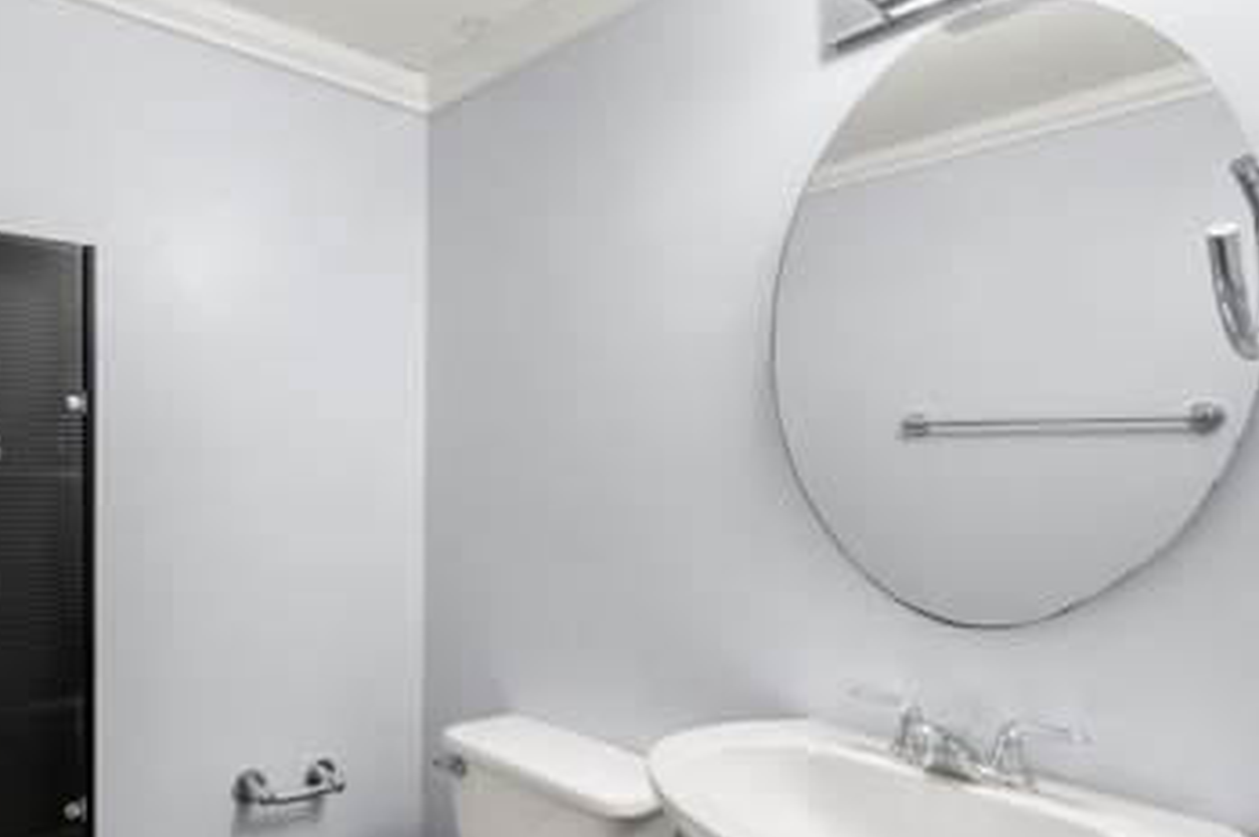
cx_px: 404
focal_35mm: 22
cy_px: 446
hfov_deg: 75.8
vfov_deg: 57.1
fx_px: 769
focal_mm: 16
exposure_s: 1.6
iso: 100
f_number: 9
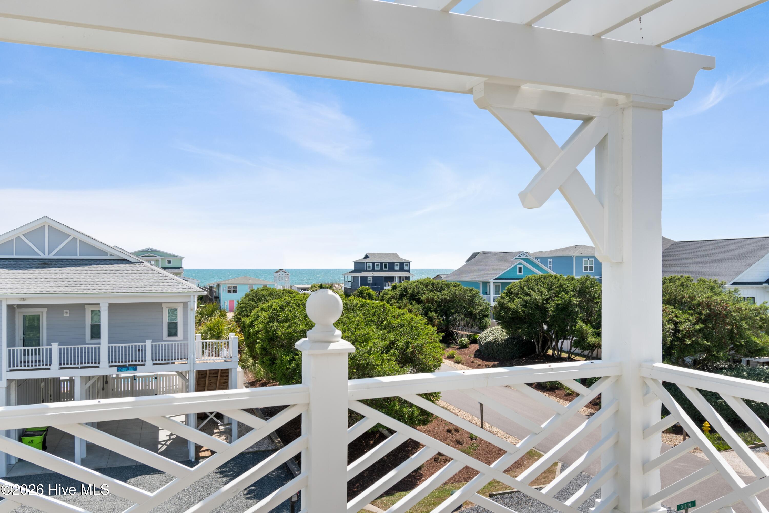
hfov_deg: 61.9
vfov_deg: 43.6
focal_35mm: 30
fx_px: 641
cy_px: 256
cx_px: 384
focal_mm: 20
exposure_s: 1/160
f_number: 6.3
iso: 100
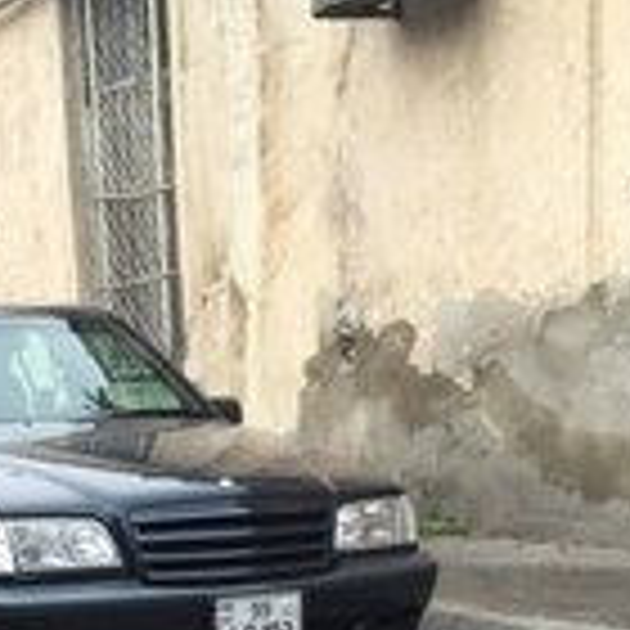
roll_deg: +5.5
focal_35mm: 91
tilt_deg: -16.1
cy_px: 963
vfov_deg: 17.1
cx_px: 126
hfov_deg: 18.9
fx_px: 1874
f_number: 2.2
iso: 32
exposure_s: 1/100
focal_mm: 4.15
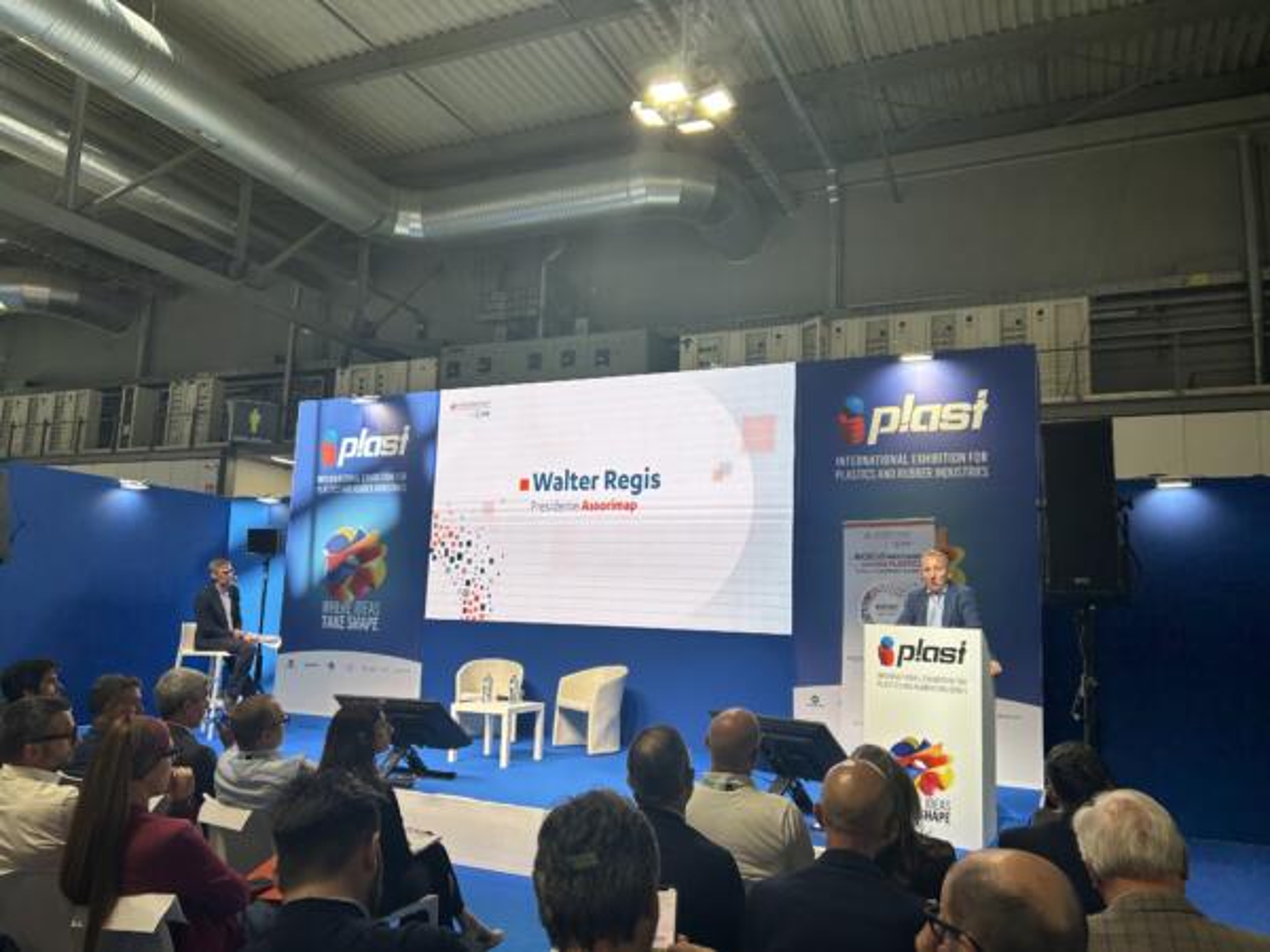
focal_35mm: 26
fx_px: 954
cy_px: 476
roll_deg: -2.4
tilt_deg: +8.9
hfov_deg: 67.3
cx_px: 635
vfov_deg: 53.1
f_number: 1.5
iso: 40
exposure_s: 1/162
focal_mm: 5.7
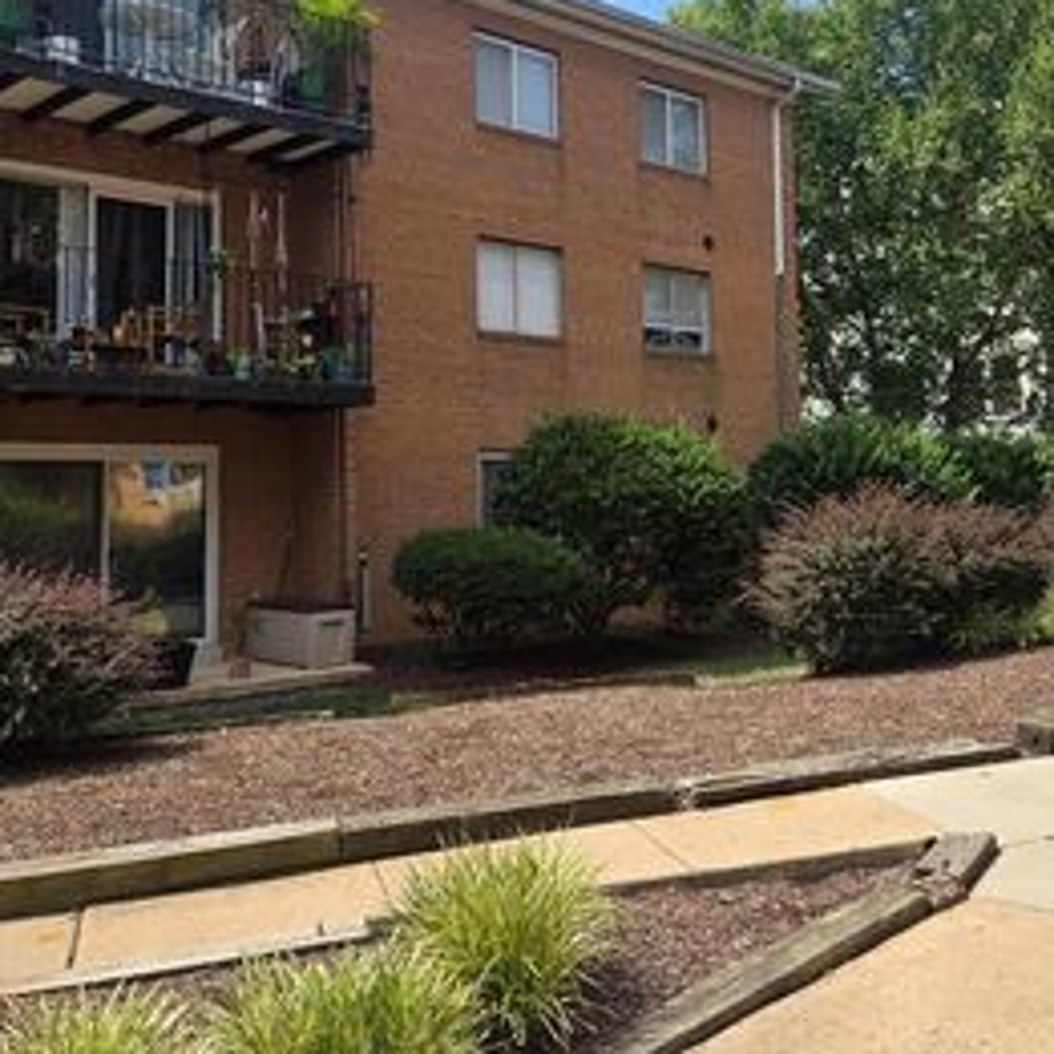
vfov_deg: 42.3
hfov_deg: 42.8
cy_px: 357
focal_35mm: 39
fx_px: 1343
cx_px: 557
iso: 80
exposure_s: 1/3988
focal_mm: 5.4
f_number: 1.8
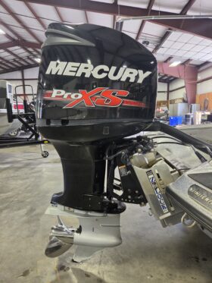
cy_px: 142
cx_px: 106
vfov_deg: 73.9
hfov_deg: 58.9
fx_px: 188
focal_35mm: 23
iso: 250
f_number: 1.8
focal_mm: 5.4
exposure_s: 1/120
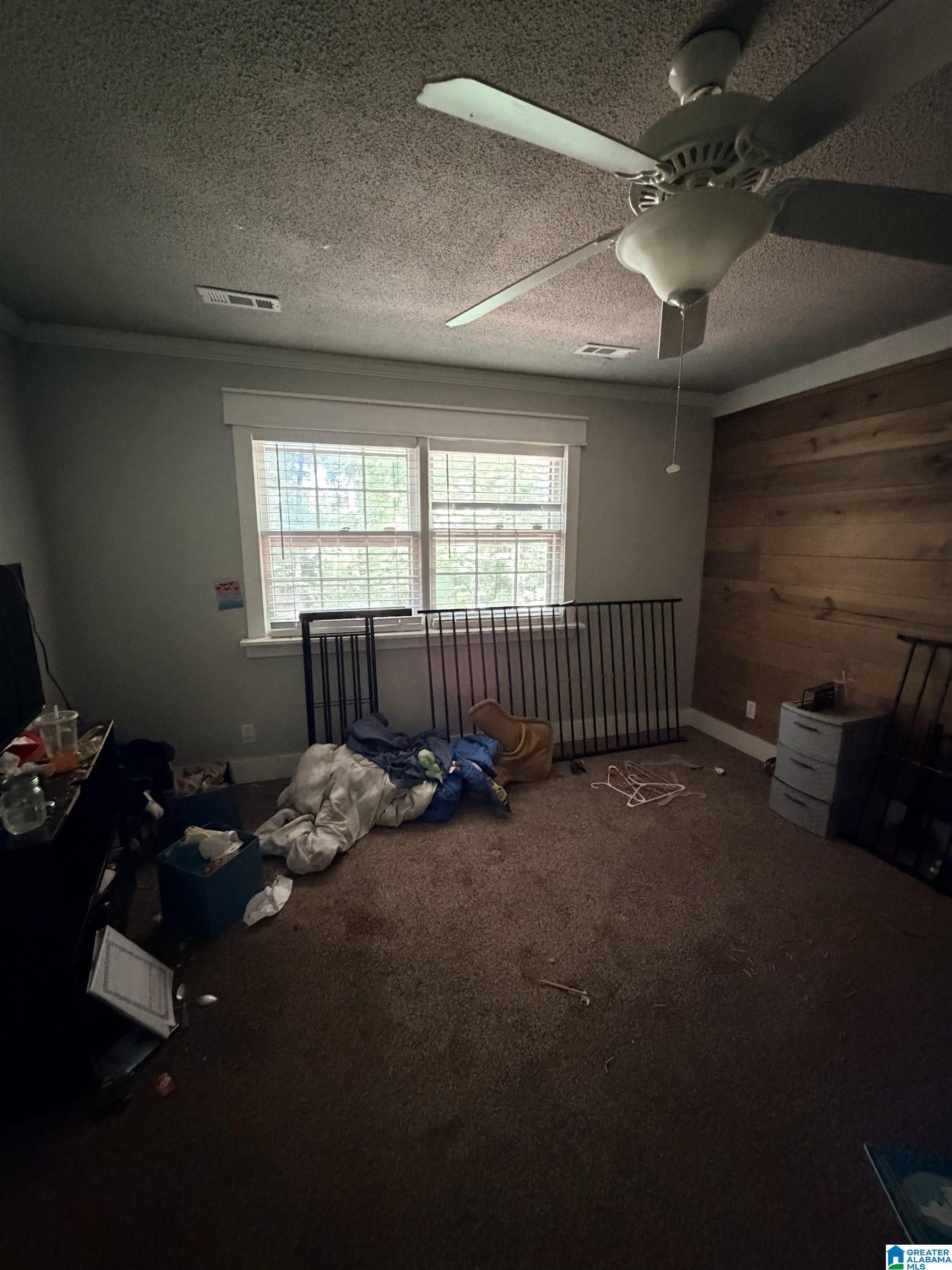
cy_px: 635
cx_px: 476
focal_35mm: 14
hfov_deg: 85.7
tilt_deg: -11.0
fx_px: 513
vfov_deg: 102.1
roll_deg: +1.5
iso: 1250
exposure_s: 1/47
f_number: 2.2
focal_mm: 2.22
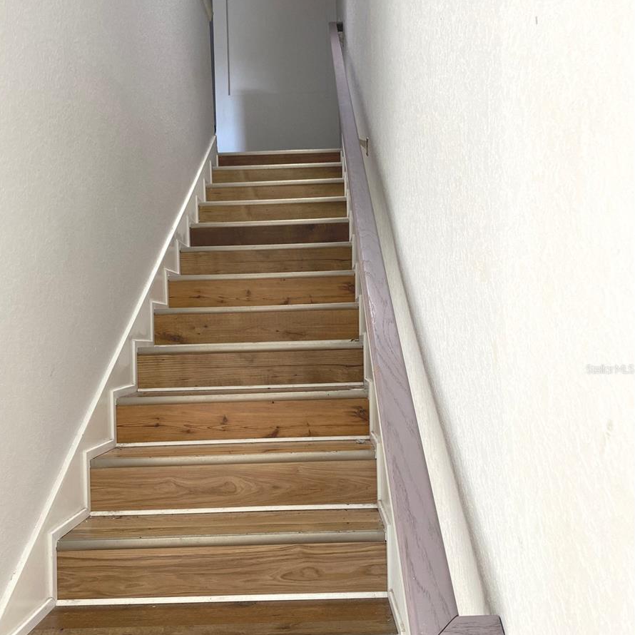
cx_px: 315
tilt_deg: -1.4
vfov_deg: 52.3
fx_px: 643
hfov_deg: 52.5
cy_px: 369
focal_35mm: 31
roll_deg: +1.7
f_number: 1.8
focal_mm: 4.25
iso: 125
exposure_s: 1/120
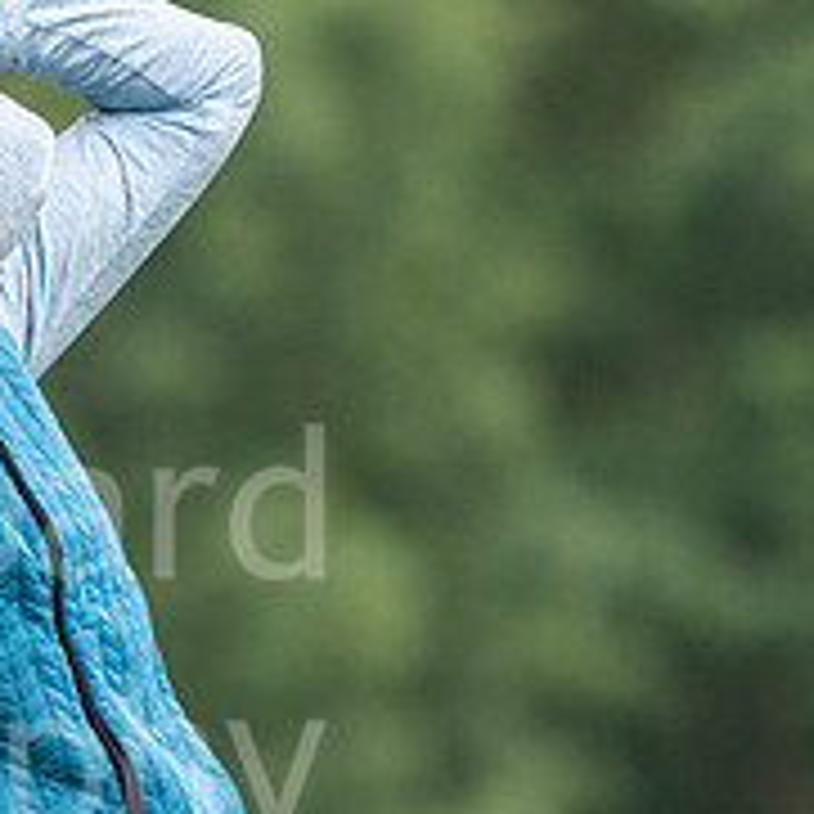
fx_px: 40252
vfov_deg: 1.2
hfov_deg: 1.2
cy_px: 546
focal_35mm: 1513
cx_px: -247
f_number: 5.6
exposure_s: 1/1000
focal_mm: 370
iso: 1250
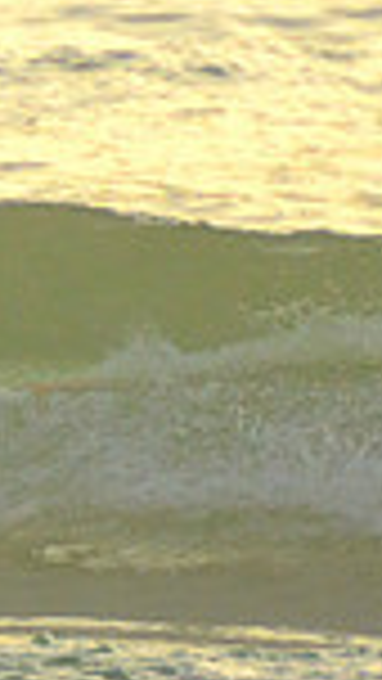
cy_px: 196
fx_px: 39720
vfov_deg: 1.0
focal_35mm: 2207
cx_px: -312
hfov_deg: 0.6
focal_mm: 400
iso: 400
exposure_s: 1/2000
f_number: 5.6
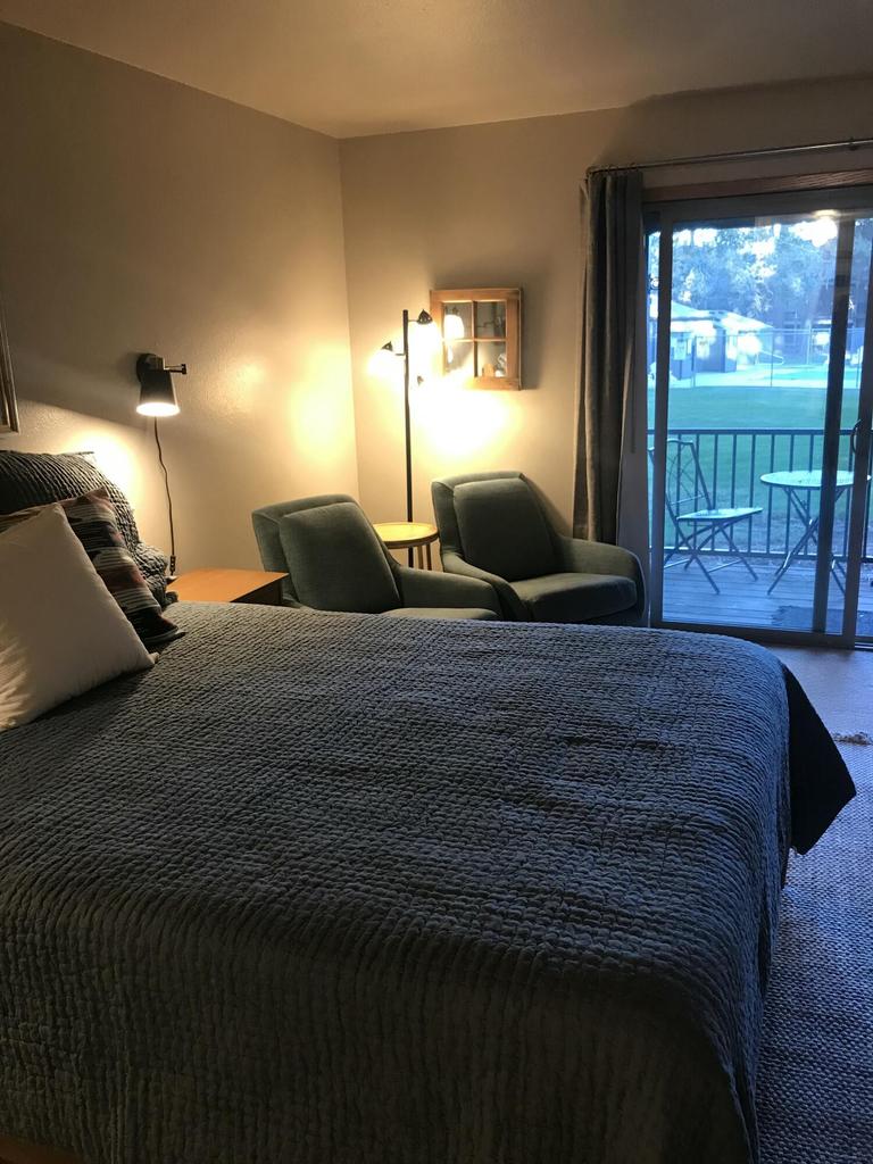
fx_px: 942
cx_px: 436
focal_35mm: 28
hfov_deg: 49.7
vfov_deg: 63.4
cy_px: 582
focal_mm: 3.99
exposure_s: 1/15
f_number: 1.8
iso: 40
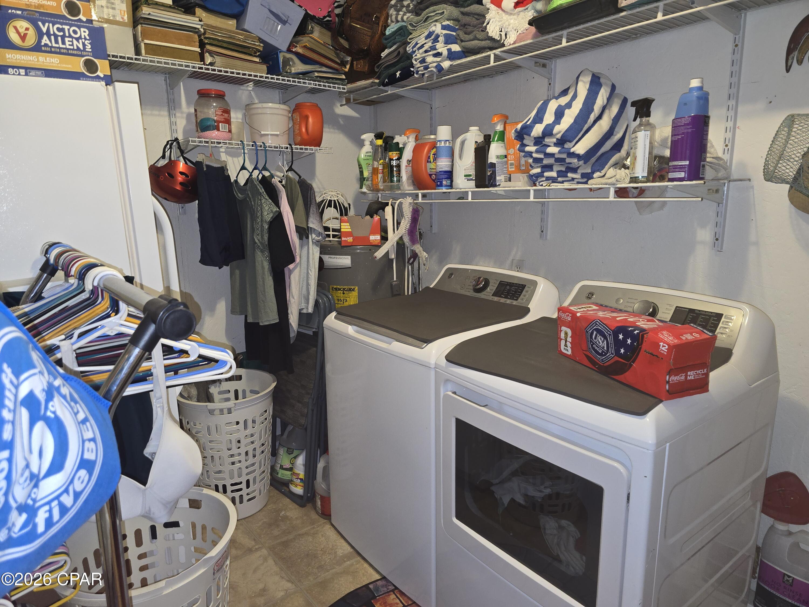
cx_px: 404
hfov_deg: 73.9
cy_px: 304
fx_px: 538
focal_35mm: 23
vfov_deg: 58.9
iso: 125
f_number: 1.7
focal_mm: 6.3
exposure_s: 1/20
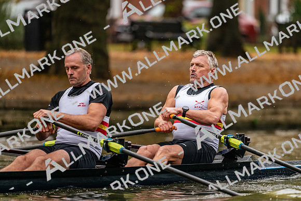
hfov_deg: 5.2
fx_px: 3345
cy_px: 100
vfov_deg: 3.4
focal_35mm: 400
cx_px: 150
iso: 2500
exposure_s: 1/2500
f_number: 4.5
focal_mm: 400
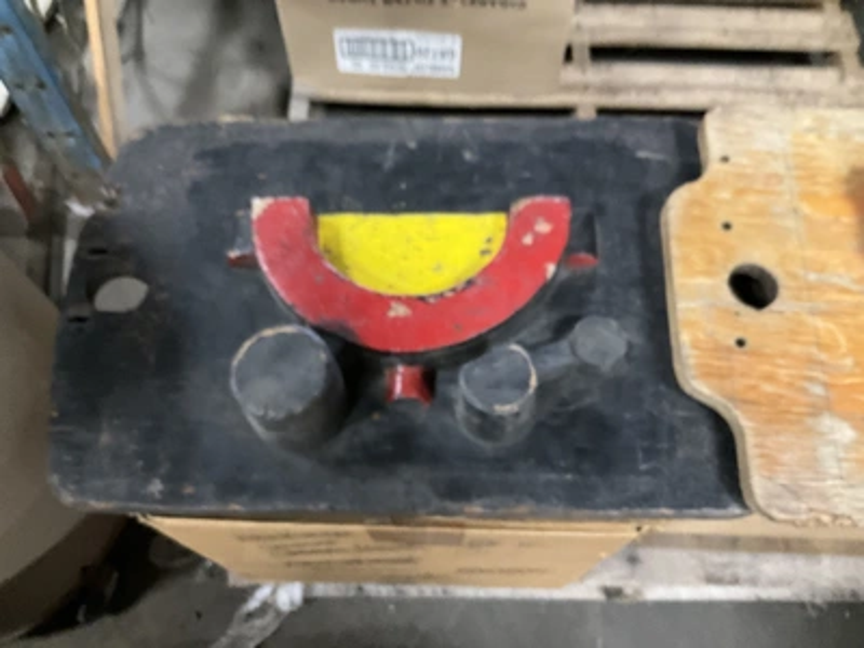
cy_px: 324
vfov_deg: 48.2
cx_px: 432
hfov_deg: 61.7
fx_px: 724
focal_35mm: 29
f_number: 1.8
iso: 400
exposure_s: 1/30
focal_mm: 3
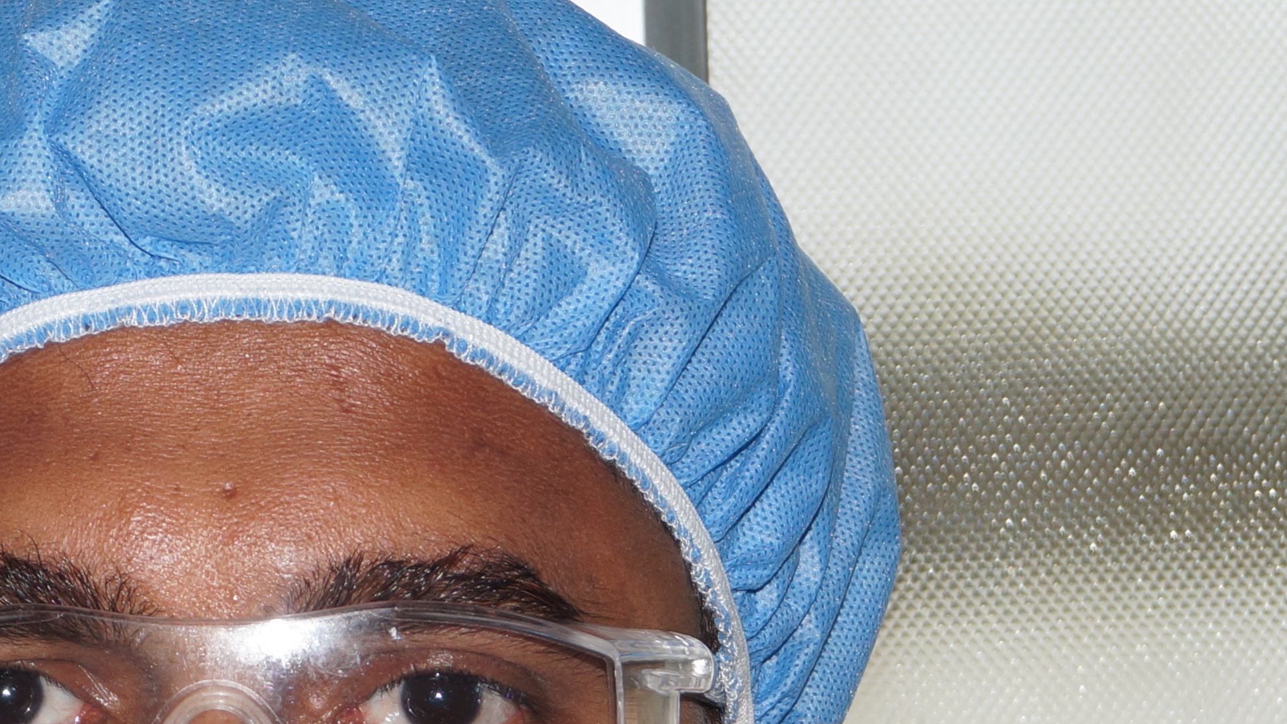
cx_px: 353
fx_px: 6074
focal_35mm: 178
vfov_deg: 6.7
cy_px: 1106
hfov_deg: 12.1
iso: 100
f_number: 6.3
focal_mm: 40
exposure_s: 1/125
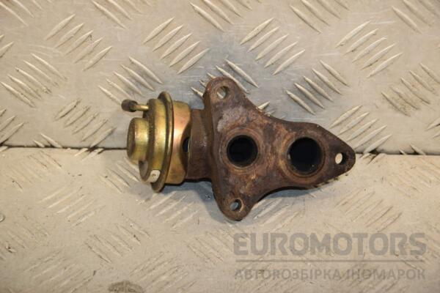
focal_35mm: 112
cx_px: 220
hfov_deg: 18.2
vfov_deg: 12.2
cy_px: 146
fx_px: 1375
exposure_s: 1/200
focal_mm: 75
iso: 800
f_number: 6.3
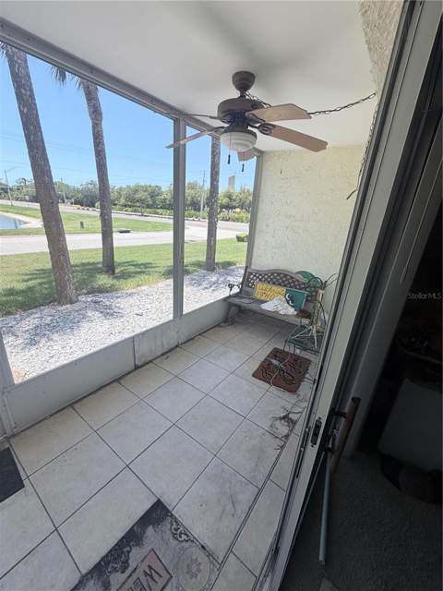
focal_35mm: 14
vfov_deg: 102.1
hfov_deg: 85.7
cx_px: 222
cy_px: 296
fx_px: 239
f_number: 2.2
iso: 64
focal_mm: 2.22
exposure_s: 1/448
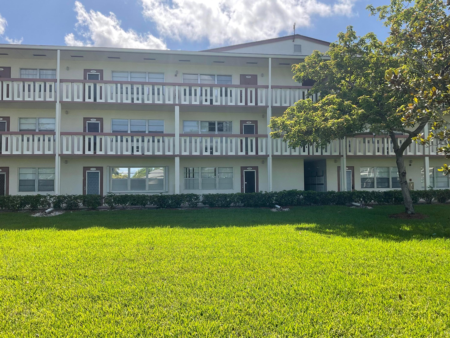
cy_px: 169
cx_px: 225
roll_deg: -0.1
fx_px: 377
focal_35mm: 29
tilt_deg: +2.0
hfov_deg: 61.7
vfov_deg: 48.2
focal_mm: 3
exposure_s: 1/1168
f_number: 1.8
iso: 16
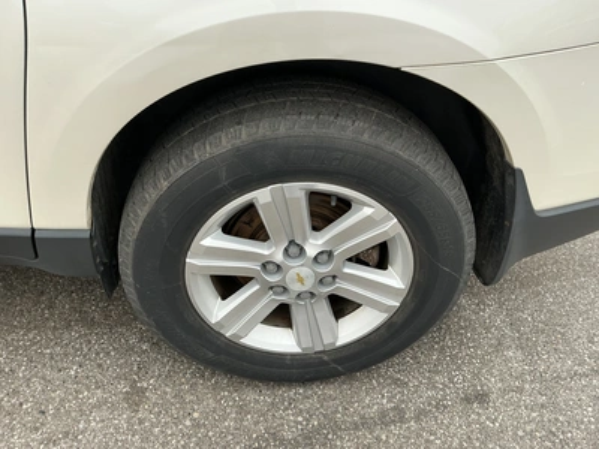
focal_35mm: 28
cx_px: 300
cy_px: 224
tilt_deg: -38.2
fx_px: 485
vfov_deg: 49.7
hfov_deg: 63.4
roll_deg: -4.7
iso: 25
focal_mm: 3
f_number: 1.8
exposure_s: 1/759
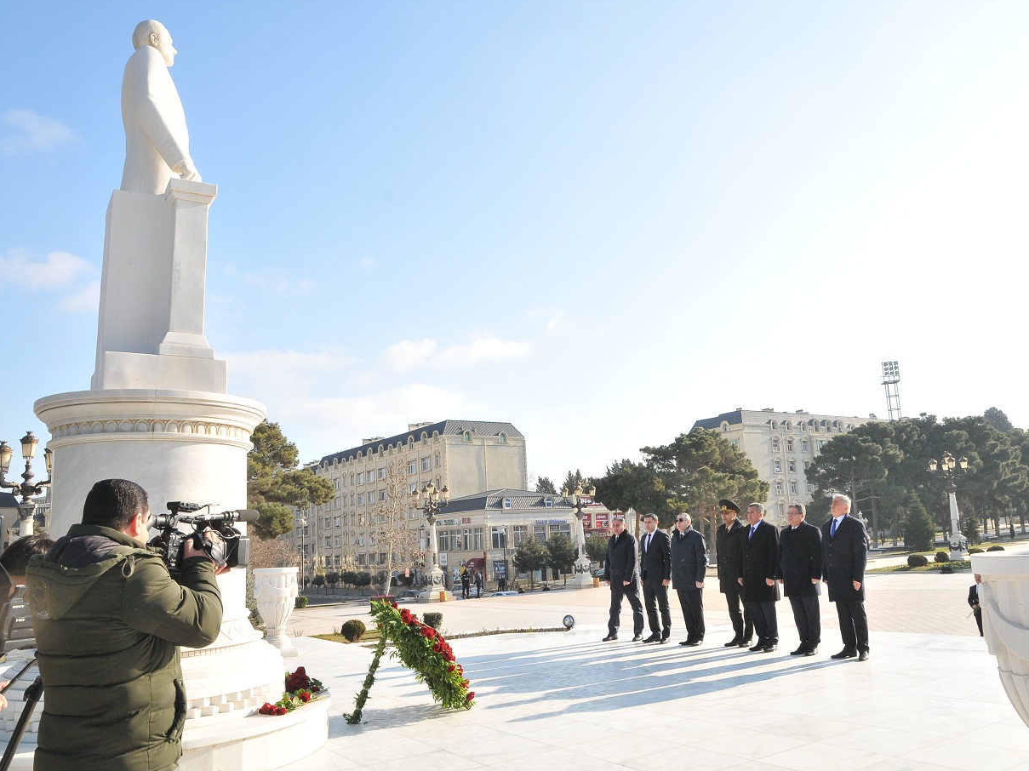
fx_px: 802
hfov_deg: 65.3
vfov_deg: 51.3
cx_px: 546
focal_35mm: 27
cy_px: 382
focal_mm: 16
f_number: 11
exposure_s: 1/250
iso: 500
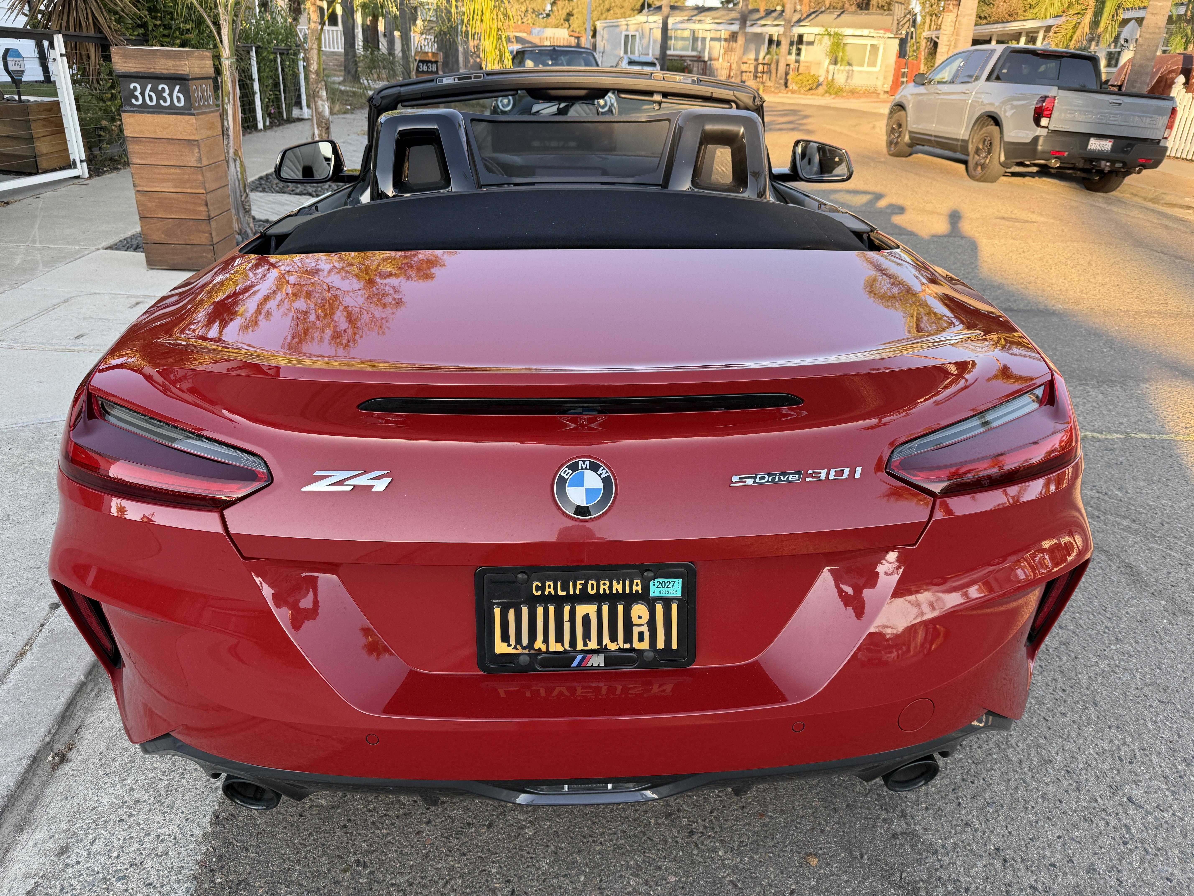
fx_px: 828
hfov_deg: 71.6
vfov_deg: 56.8
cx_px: 597
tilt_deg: -24.6
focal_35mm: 24
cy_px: 448
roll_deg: -3.8
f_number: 1.78
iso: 100
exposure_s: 1/339
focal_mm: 6.76
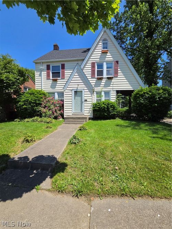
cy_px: 114
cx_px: 86
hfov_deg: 89.9
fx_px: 86
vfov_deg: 106.2
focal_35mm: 13
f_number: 2.2
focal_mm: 2.2
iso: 100
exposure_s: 1/2579
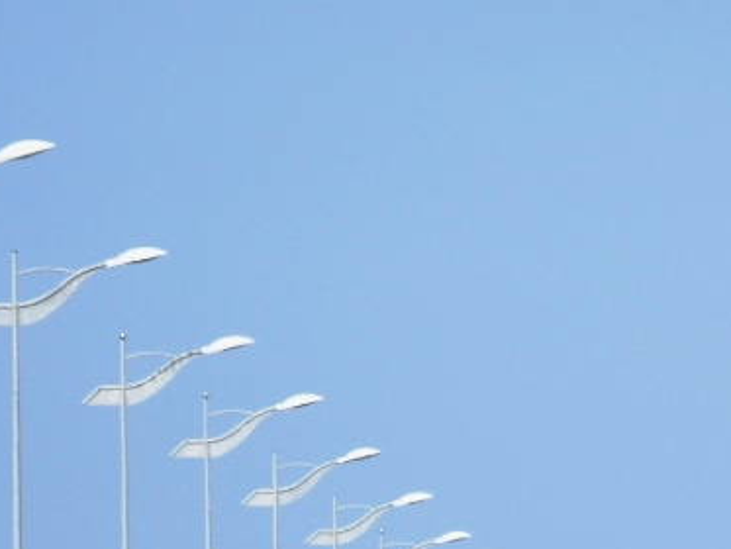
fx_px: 18505
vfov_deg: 1.7
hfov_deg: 2.3
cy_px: 602
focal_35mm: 876
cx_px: 682
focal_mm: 140
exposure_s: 1/640
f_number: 5.6
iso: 100
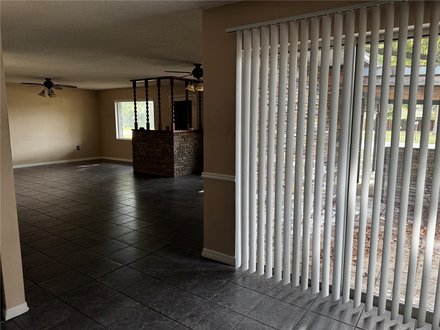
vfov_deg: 56.8
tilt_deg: -8.1
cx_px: 220
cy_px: 165
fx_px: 305
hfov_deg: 71.6
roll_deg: +0.1
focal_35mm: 24
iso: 160
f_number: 1.78
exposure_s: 1/121
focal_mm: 6.76
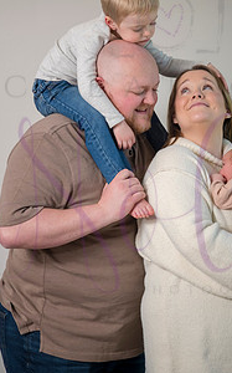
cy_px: 131
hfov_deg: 10.0
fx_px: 1318
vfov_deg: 16.0
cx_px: 170
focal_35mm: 130
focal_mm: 85
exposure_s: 1/250
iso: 500
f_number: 8
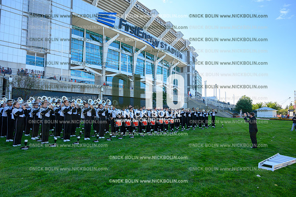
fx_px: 197
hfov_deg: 73.7
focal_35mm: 24
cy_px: 98
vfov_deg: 53.2
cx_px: 148
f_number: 8
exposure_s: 1/640
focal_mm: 24
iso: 800
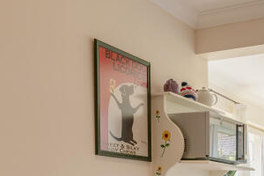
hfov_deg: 32.5
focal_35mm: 58
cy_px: 203
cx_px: 245
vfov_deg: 21.9
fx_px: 425
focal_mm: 17
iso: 400
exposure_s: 1/60
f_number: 8
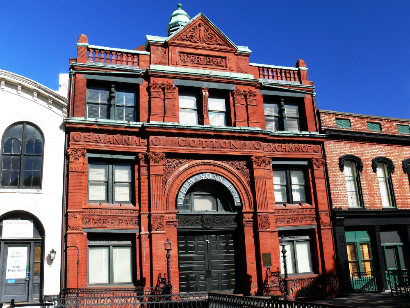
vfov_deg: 40.7
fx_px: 415
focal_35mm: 35
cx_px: 205
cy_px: 154
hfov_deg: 52.6
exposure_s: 1/160
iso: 80
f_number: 5.6
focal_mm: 7.4
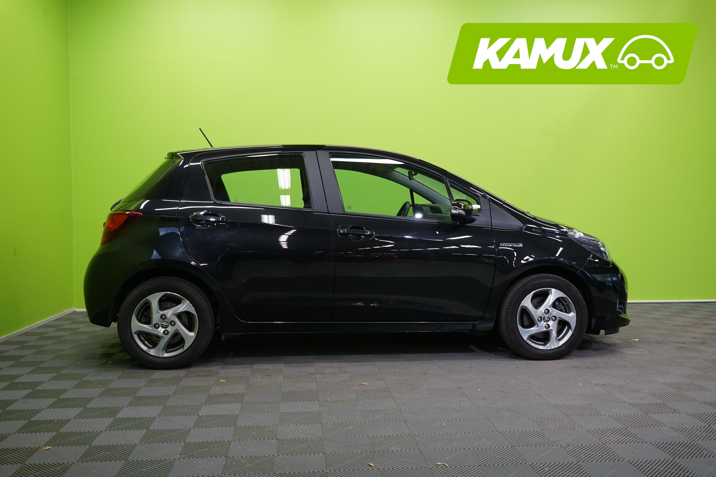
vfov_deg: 38.9
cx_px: 358
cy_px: 238
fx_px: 676
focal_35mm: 34
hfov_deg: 55.8
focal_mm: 34
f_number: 6.3
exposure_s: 1/30
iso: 640
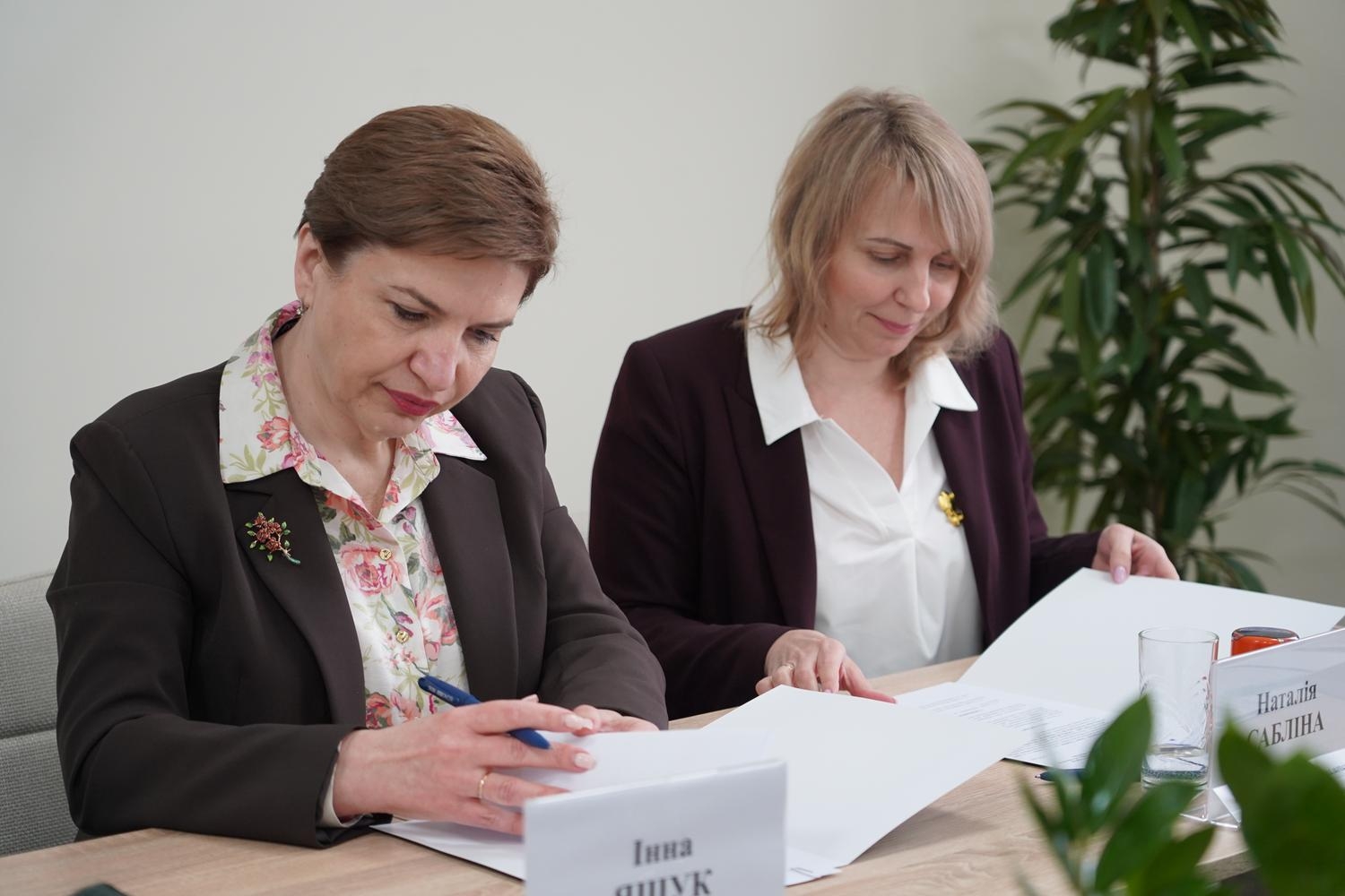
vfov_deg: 17.7
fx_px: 2877
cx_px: 672
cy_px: 448
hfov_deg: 26.3
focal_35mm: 77
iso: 1600
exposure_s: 1/160
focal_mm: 77
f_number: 4
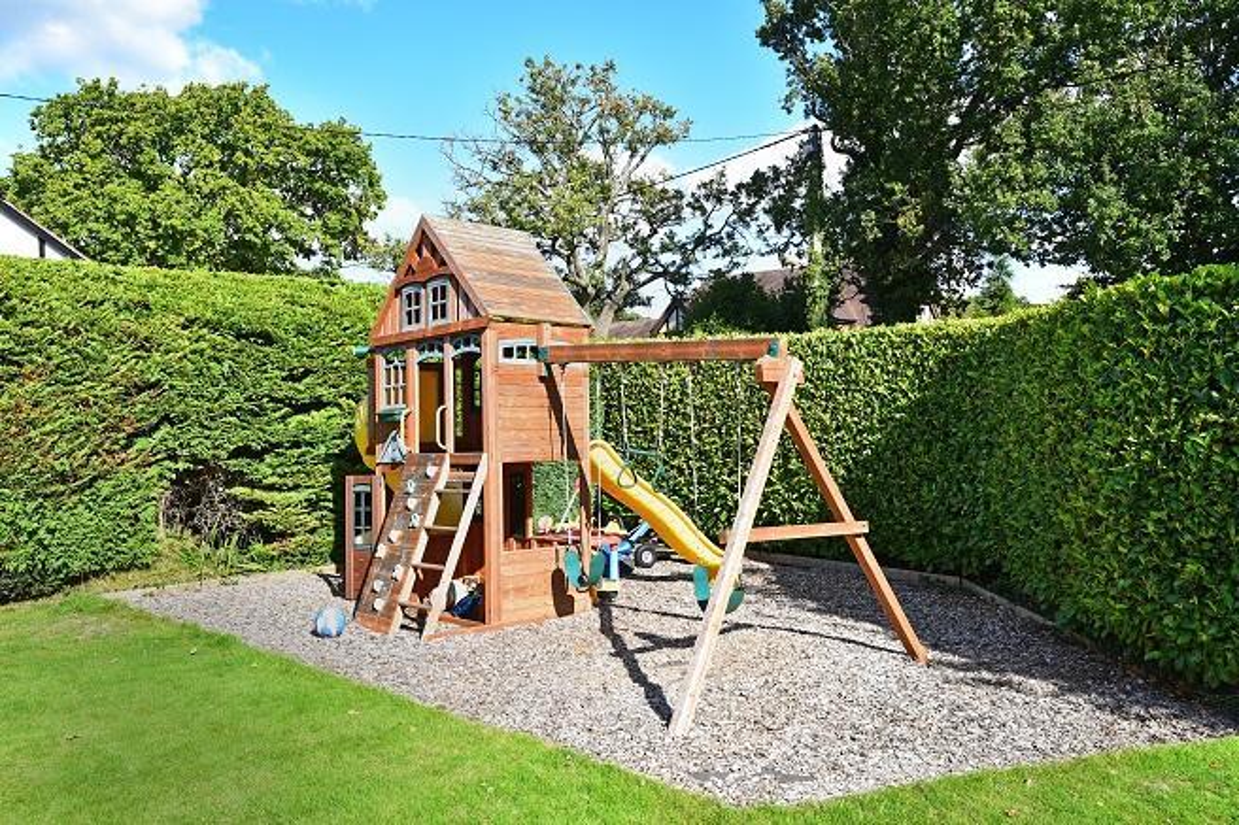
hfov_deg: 61.9
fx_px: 1032
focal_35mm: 30
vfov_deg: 43.6
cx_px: 620
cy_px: 412
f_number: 14
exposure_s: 1/80
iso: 160
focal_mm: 30
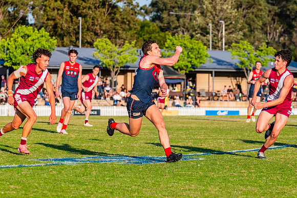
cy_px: 99
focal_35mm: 226
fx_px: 1865
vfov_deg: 6.1
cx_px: 155
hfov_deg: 9.1
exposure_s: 1/1000
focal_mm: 210
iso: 800
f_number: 9
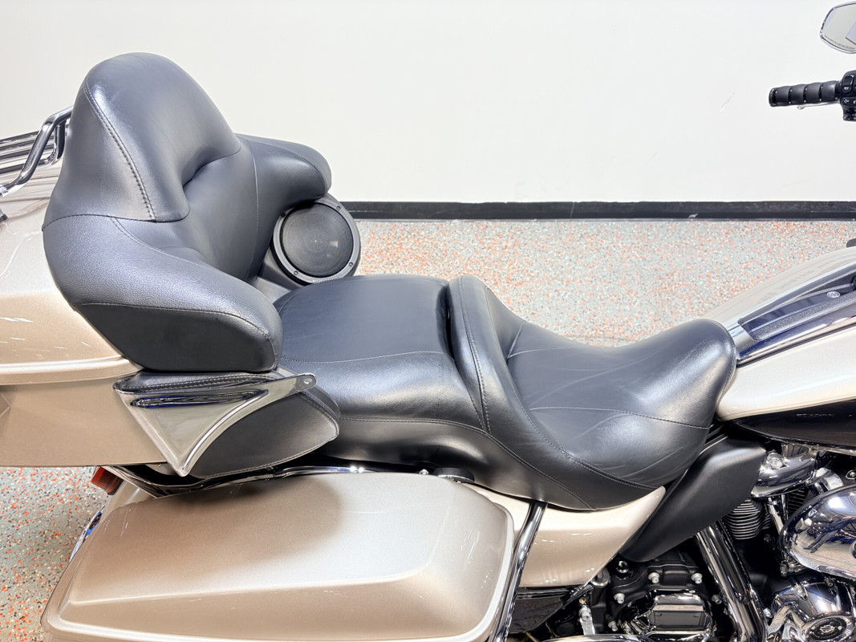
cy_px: 321
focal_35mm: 26
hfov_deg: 67.3
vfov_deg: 53.1
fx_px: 643
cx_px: 428
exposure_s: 1/120
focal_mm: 5.96
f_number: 1.6
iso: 50
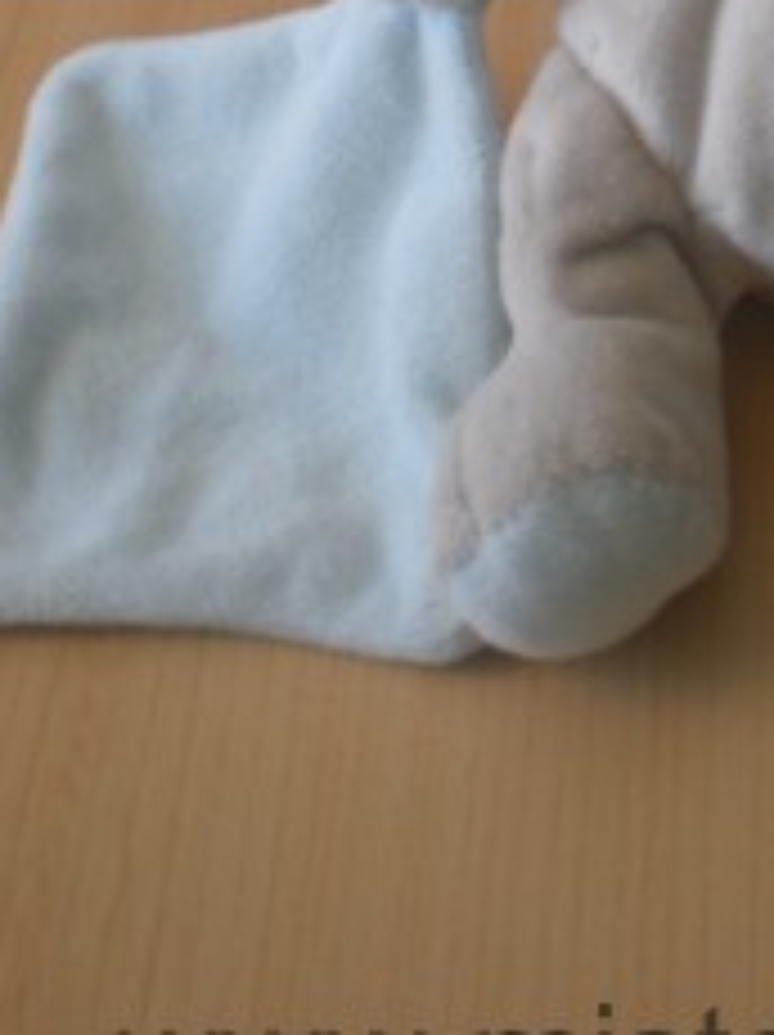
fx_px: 2569
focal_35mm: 86
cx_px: 788
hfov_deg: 16.7
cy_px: -22
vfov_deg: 21.9
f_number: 3.1
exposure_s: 1/60
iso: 102
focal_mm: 6.3
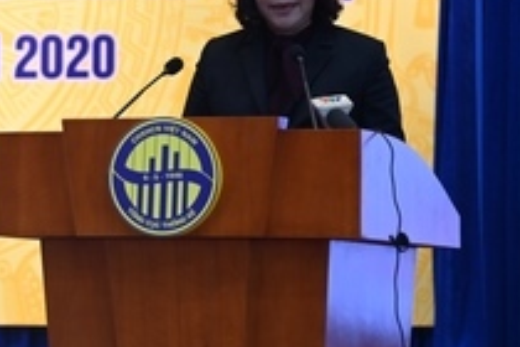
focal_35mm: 275
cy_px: 20
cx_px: 99
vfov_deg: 5.0
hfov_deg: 7.5
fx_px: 3972
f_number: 4
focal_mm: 105
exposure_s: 1/125
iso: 1100
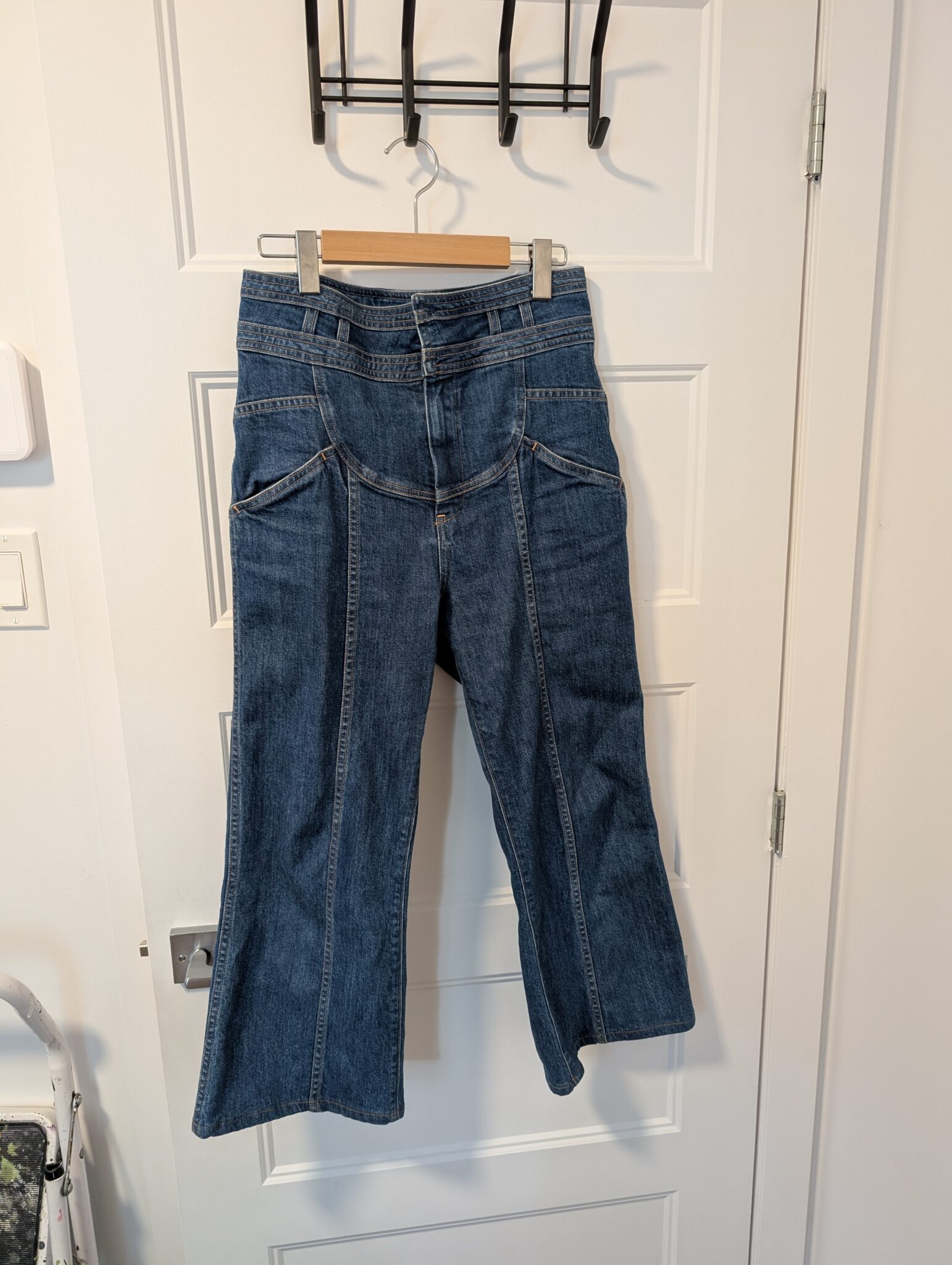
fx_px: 878
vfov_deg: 71.5
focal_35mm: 24
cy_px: 632
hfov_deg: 56.9
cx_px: 476
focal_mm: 6.9
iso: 167
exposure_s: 1/24
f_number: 1.68
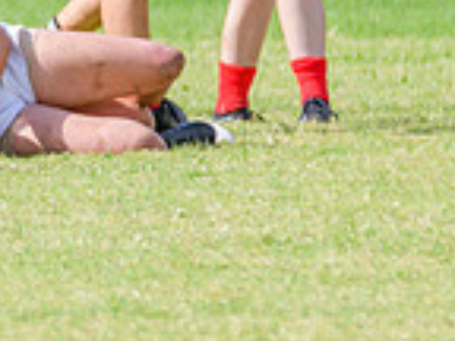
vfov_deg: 0.6
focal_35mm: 2636
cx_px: -141
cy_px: 3
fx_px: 34648
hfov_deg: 0.8
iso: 800
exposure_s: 1/1600
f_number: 8
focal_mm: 500
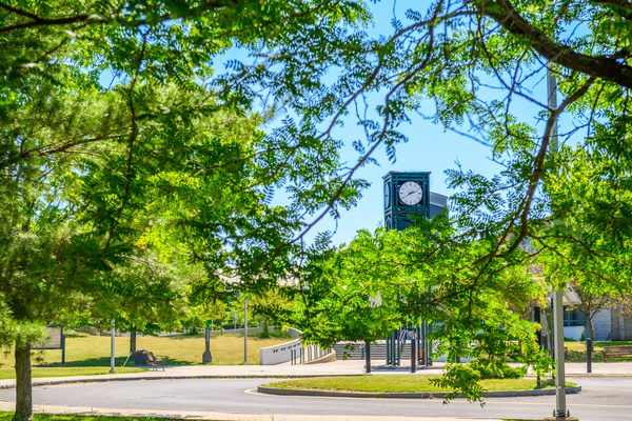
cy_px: 210
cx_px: 316
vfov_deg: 19.5
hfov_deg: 28.8
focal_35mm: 70
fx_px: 1229
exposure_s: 1/640
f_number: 8
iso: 125
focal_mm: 70
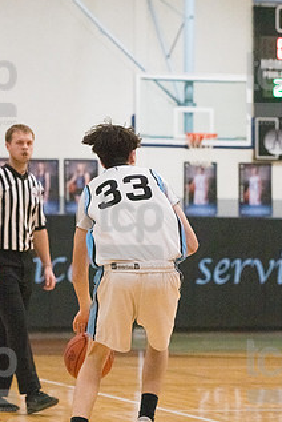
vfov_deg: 13.2
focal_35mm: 156
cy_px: 232
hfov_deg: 8.8
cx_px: 132
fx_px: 1829
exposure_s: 1/1600
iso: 10000
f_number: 4.5
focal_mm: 110
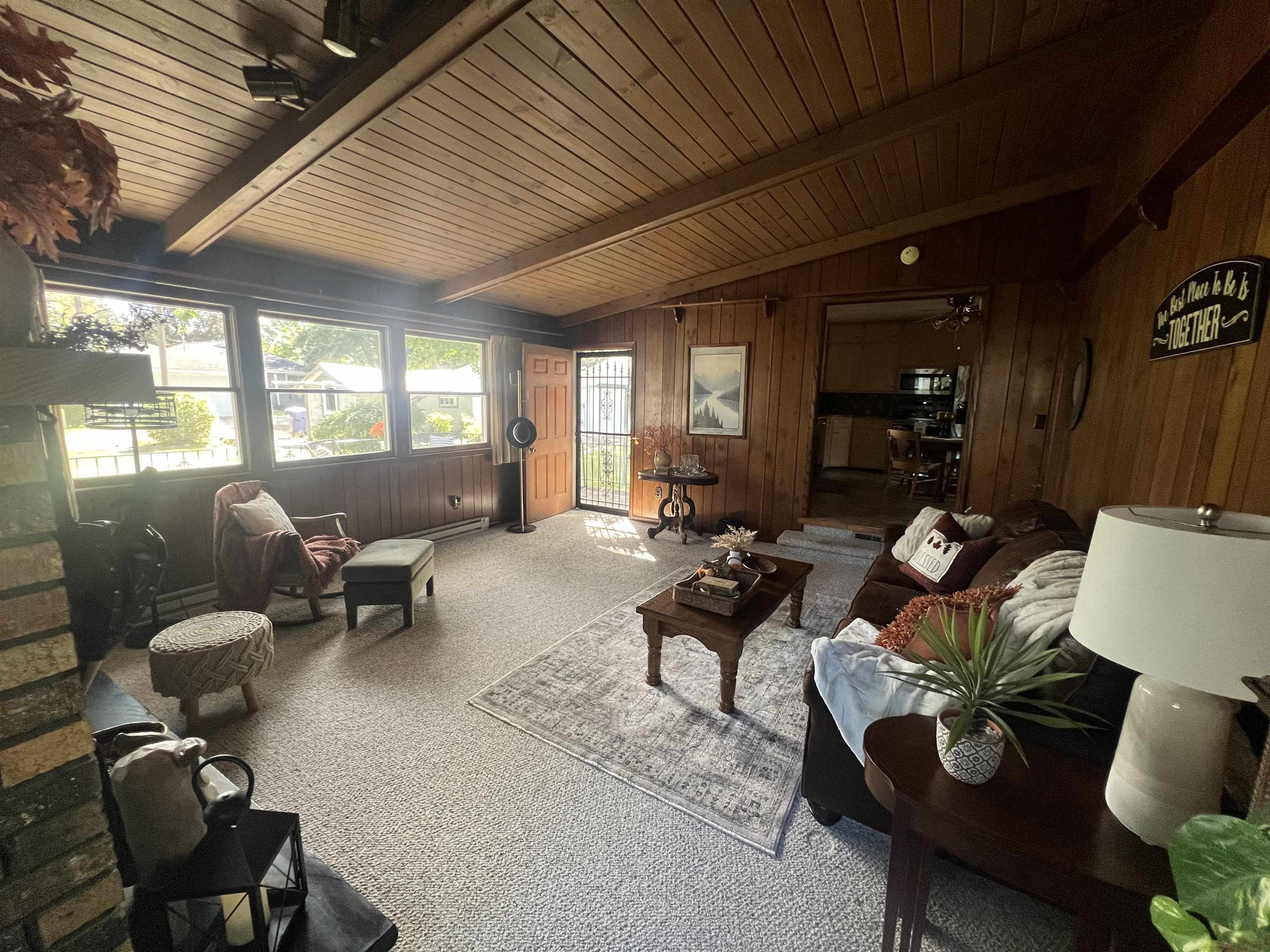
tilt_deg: -9.3
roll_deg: -1.4
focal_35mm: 13
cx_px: 635
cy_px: 476
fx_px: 477
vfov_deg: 89.9
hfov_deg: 106.2
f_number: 1.8
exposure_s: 1/84
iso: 250
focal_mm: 1.57
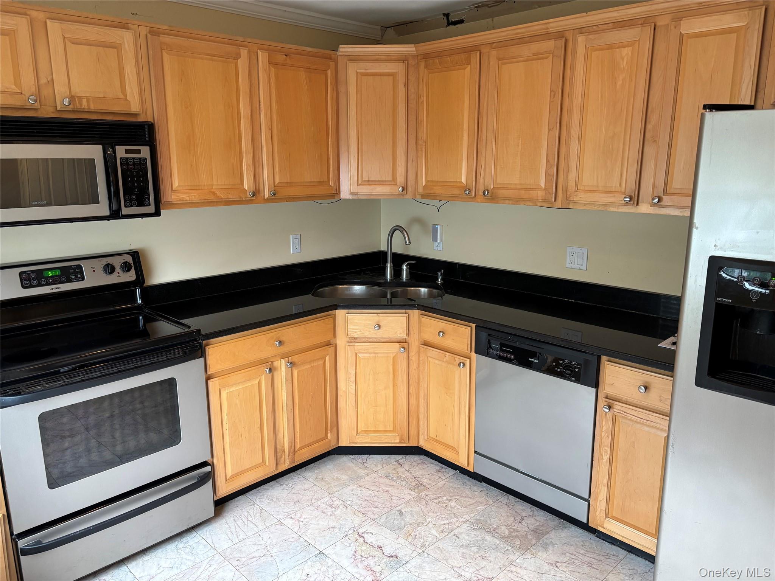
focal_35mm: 26
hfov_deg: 67.3
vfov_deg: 53.1
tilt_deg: -12.5
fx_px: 582
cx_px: 388
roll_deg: -0.2
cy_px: 290
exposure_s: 1/60
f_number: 1.6
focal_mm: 5.96
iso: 200
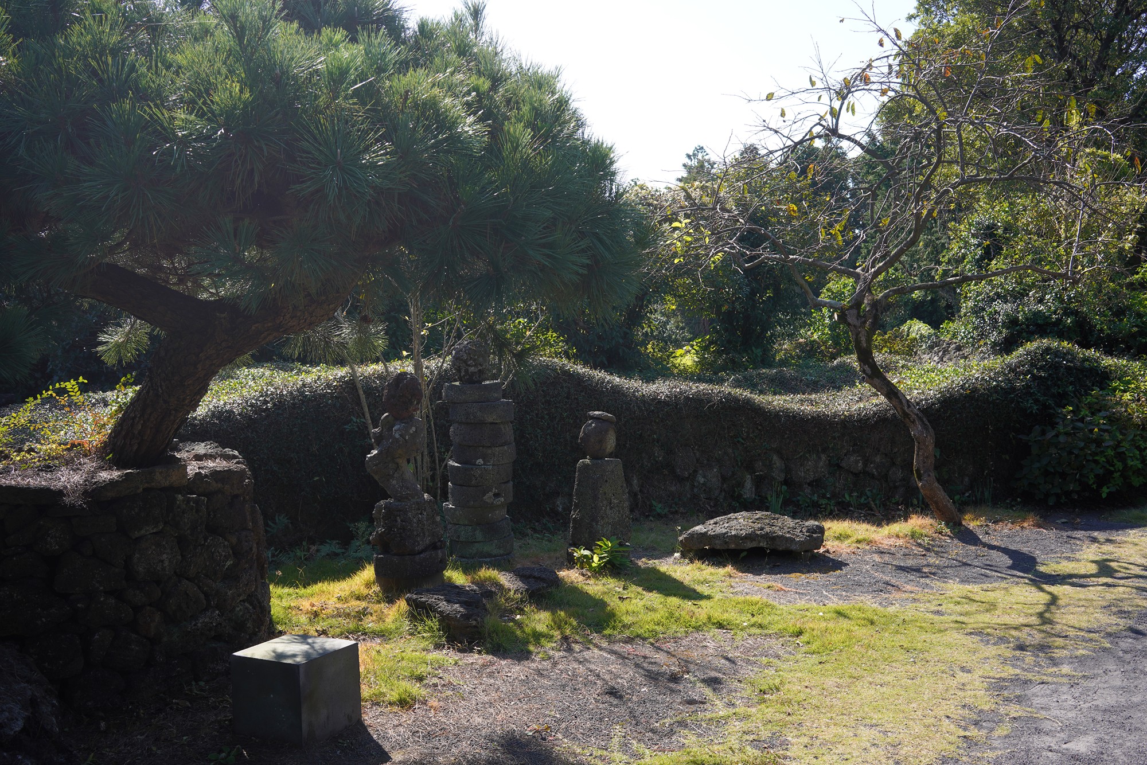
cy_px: 382
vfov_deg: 37.9
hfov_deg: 54.4
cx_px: 574
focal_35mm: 35
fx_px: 1115
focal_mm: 35
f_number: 8
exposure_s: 1/100
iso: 100
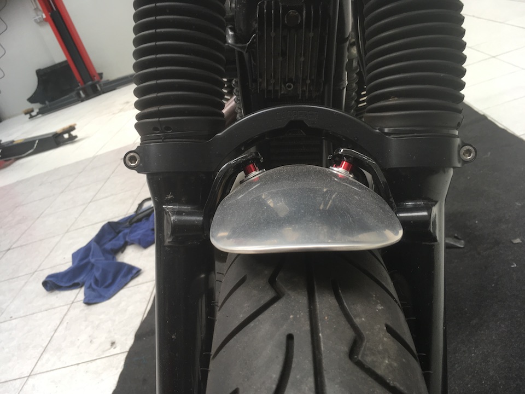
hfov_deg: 61.7
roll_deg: +20.8
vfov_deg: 48.2
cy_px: 197
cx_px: 262
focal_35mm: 29
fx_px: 440
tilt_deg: -22.7
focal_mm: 4.15
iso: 40
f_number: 2.2
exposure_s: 1/100
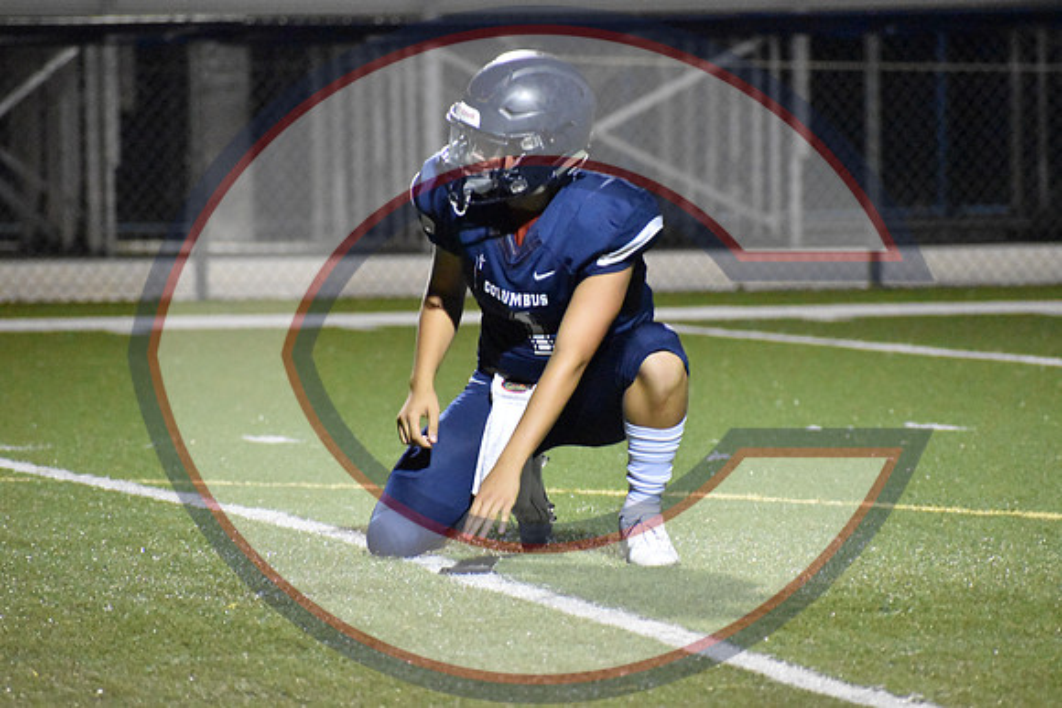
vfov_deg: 3.1
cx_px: 531
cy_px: 354
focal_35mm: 450
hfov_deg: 4.6
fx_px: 13277
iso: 12800
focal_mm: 300
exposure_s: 1/200
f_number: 6.3
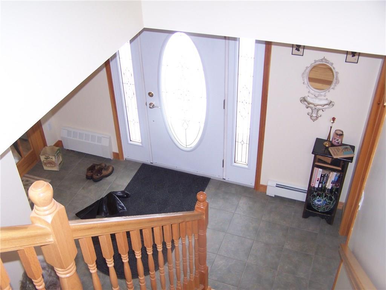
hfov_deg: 49.0
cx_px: 193
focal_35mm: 38
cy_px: 145
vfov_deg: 37.7
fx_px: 424
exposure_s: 1/60
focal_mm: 6.3
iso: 140
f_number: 2.8
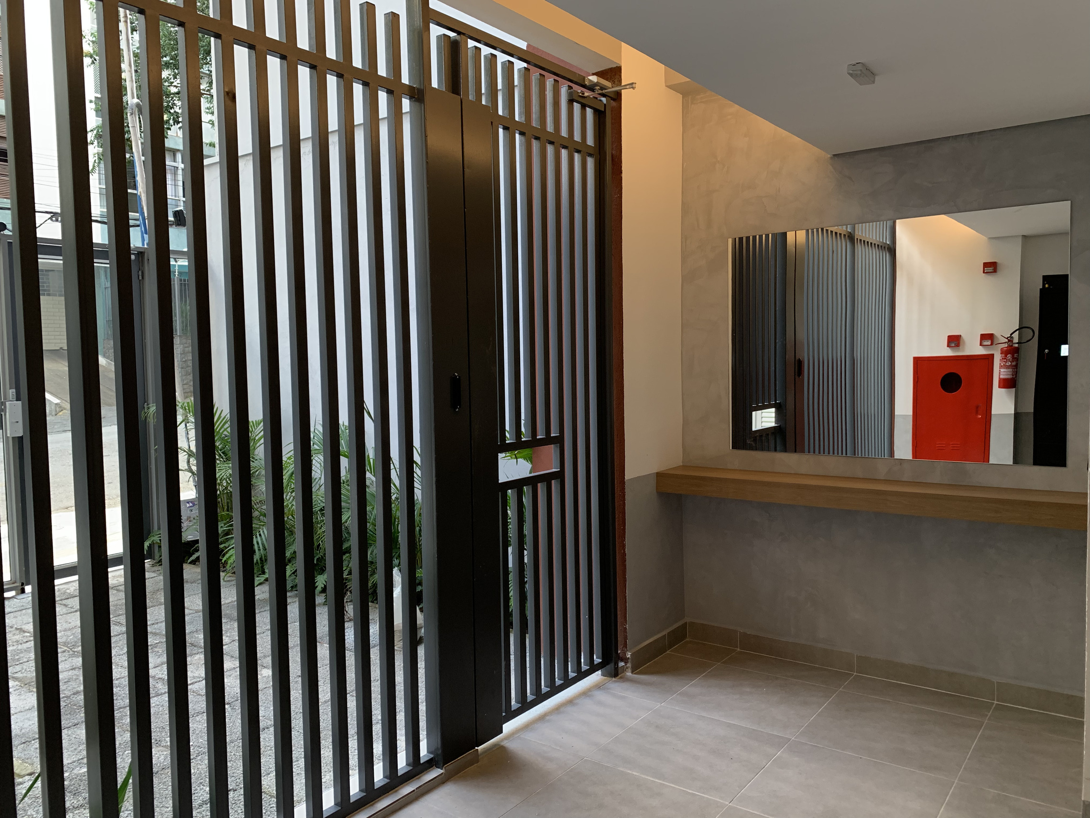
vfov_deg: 53.1
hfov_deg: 67.3
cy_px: 409
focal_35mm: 26
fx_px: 819
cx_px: 545
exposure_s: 1/60
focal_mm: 4.25
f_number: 1.8
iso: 160
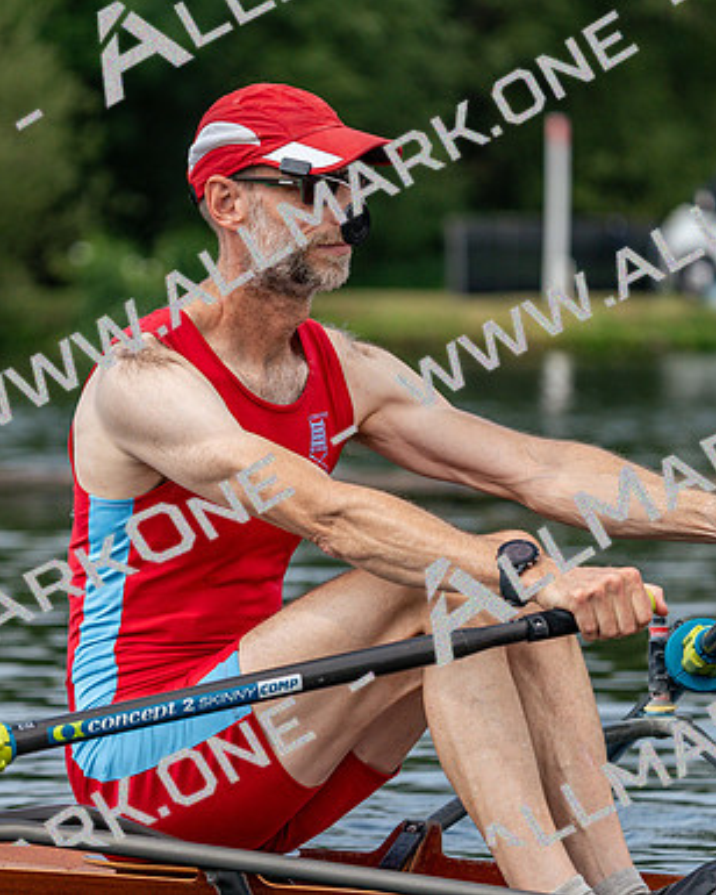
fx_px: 7496
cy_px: 448
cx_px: 225
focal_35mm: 283
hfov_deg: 5.5
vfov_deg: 6.8
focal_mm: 200
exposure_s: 1/1600
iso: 400
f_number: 5.6
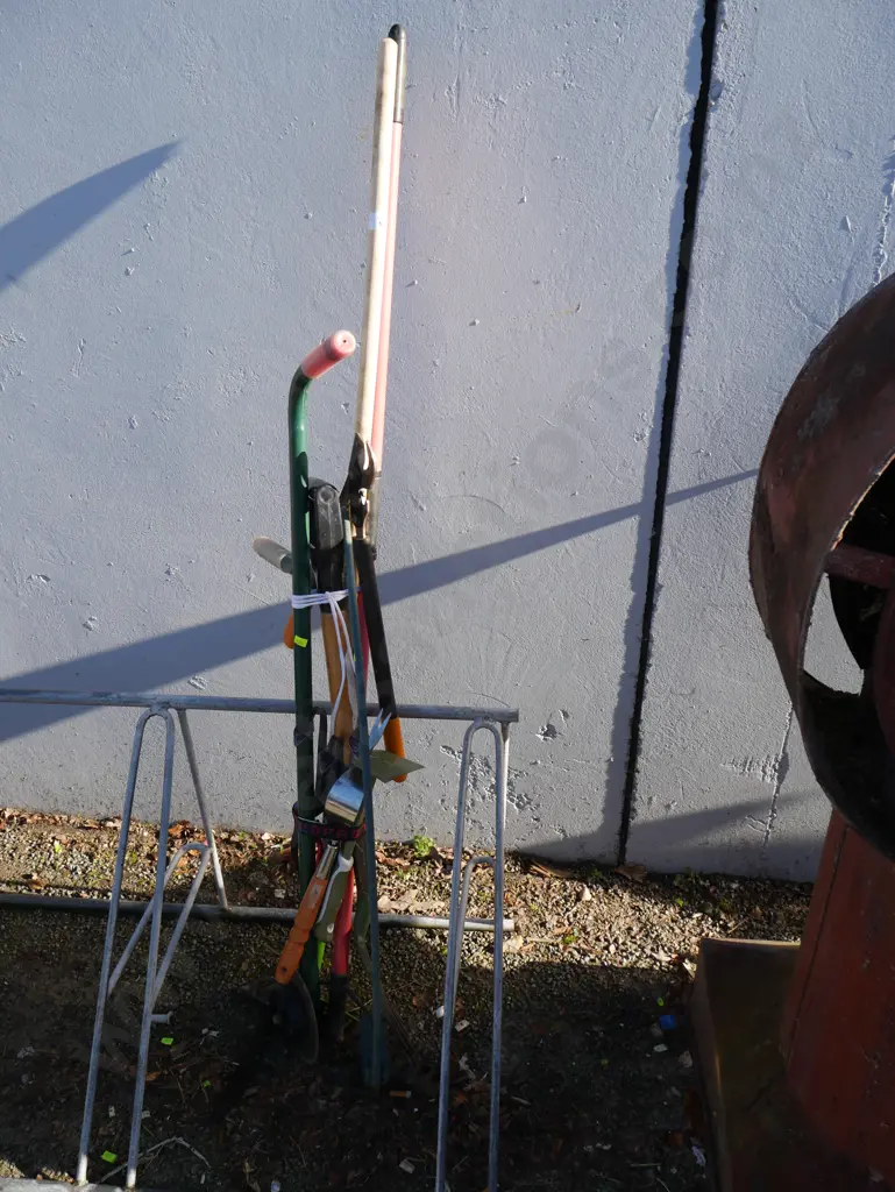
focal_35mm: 28
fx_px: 964
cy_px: 596
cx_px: 448
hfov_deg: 49.8
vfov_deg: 63.4
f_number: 5.6
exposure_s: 1/320
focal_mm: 14
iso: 200
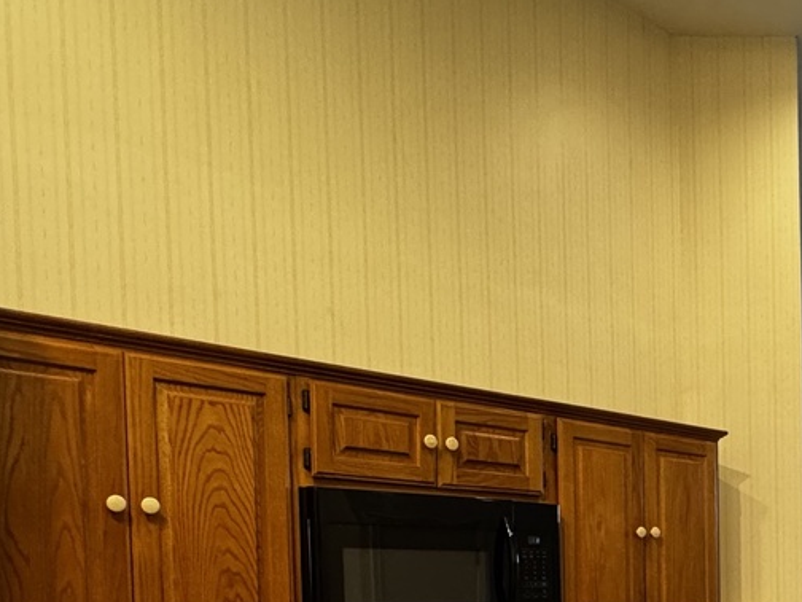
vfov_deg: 32.3
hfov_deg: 41.7
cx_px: 772
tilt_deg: -3.3
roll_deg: +0.5
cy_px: 640
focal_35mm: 40
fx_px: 927
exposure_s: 1/60
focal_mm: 2.22
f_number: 2.2
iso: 400
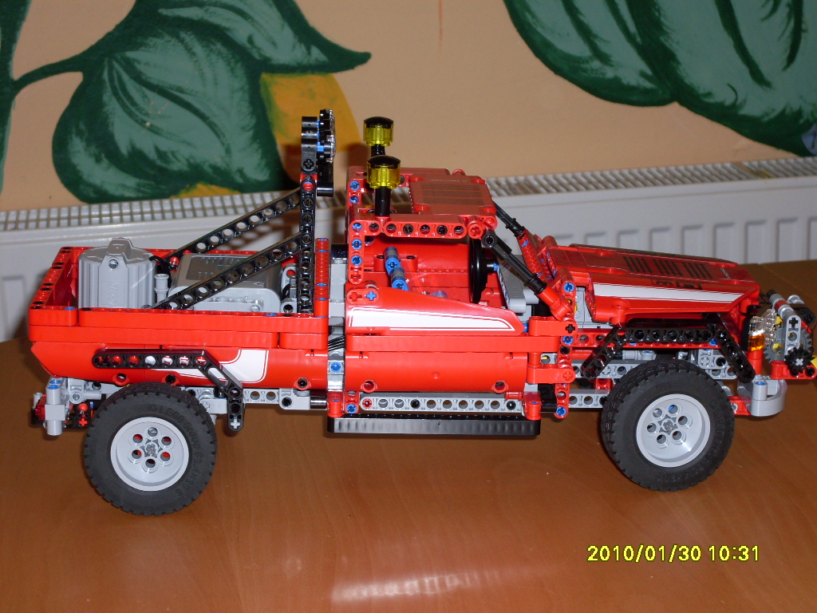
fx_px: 2171
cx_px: 408
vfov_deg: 16.1
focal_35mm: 92
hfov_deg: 21.3
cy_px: 306
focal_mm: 15.3
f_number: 4.4
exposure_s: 1/60
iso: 100
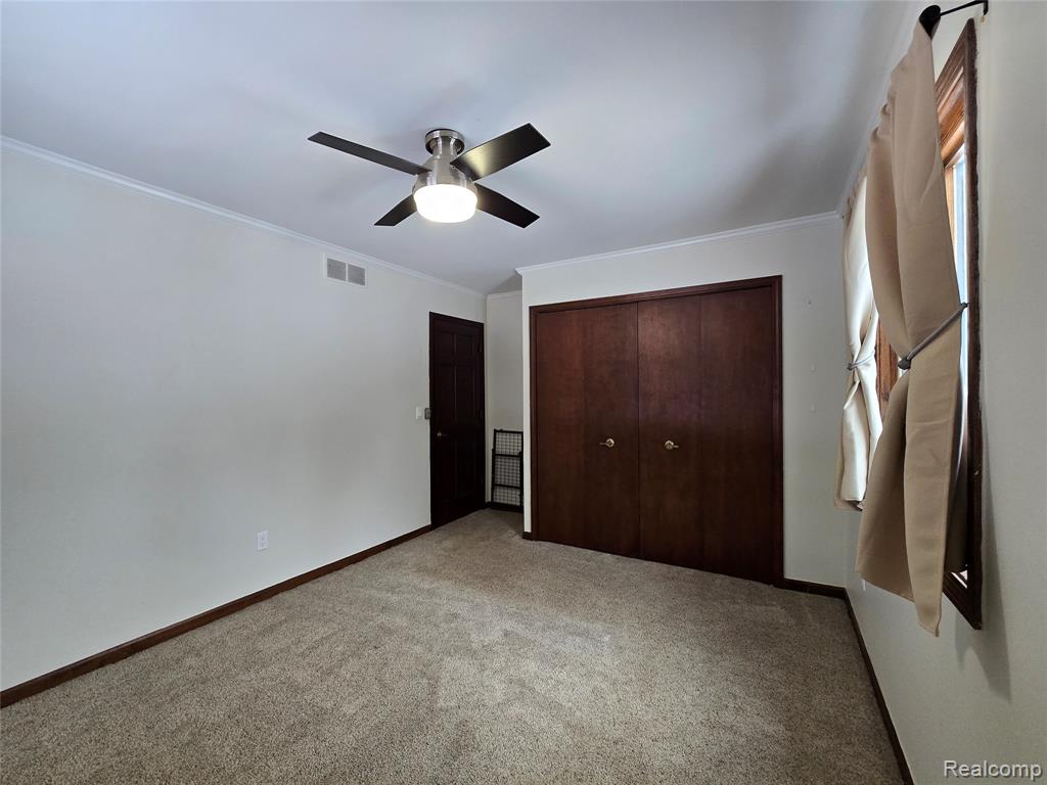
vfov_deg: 89.9
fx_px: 393
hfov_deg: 106.2
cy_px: 392
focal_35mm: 13
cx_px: 524
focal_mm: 2.2
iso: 250
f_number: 2.2
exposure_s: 1/60
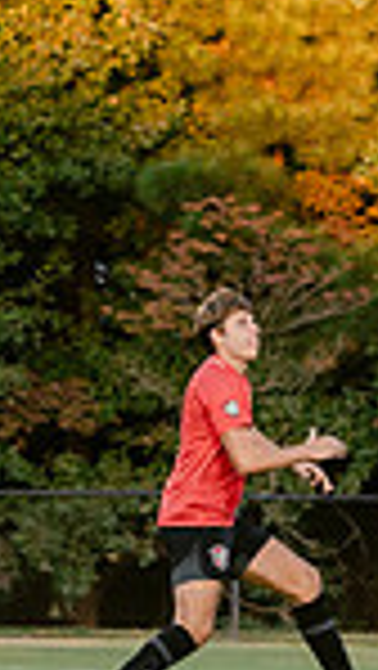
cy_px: 510
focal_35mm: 530
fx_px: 9428
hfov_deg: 2.3
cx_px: 671
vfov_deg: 4.1
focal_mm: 90
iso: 640
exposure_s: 1/250
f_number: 4.5
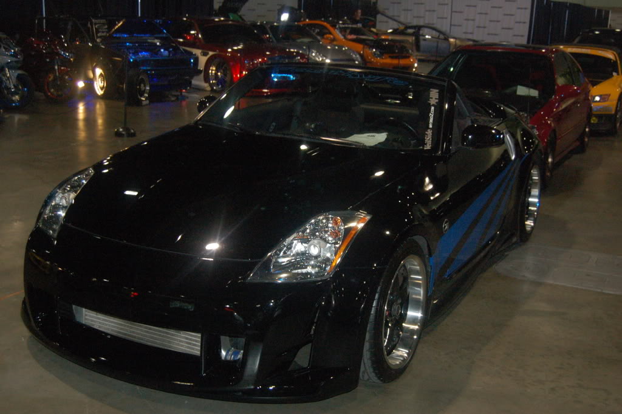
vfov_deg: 28.9
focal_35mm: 46
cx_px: 311
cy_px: 207
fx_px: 803
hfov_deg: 42.4
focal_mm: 31
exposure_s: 1/45
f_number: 4.8
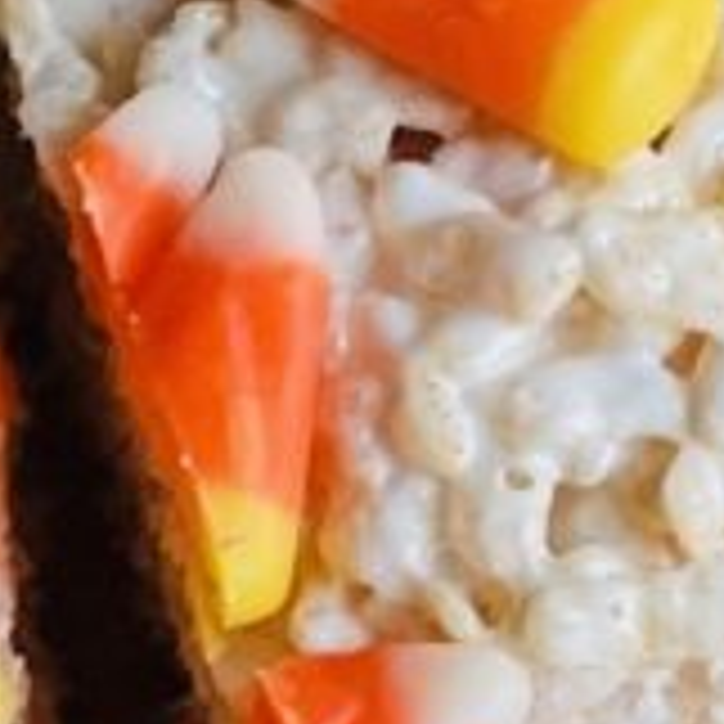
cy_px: 1282
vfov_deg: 5.3
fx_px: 7690
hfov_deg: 5.4
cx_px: 1003
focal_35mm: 325
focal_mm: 9
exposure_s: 1/121
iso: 160
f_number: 2.8
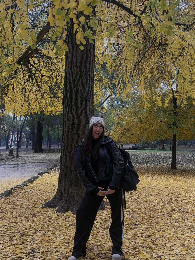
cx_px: 94
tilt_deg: +0.6
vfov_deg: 48.9
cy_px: 140
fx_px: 285
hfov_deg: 37.7
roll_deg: -1.6
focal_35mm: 38
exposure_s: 1/121
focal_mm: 5.7
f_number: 1.5
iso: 50
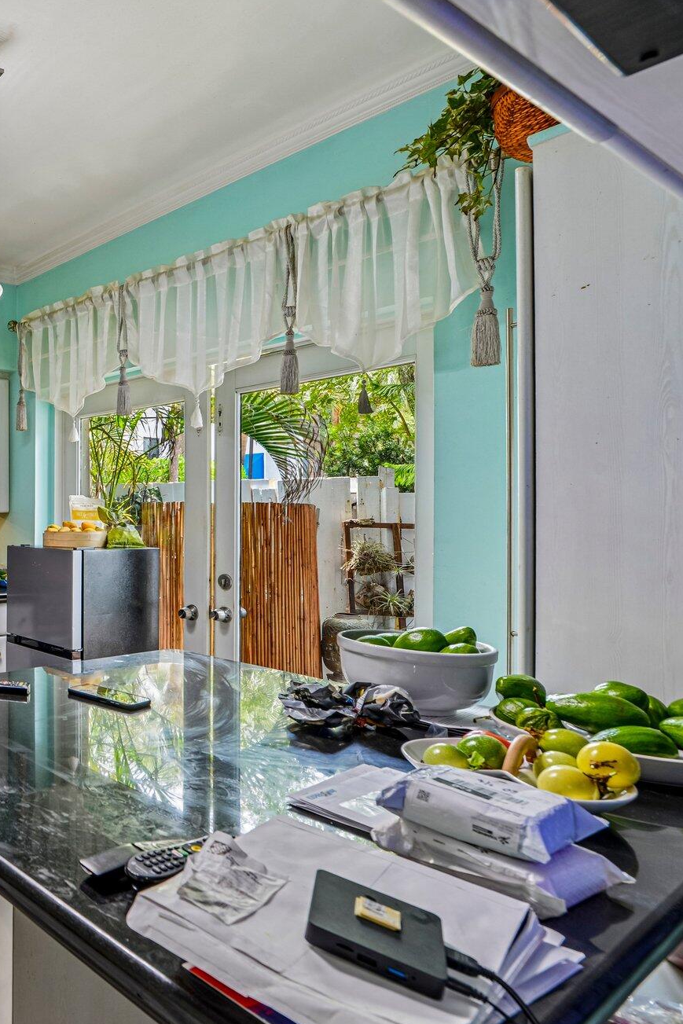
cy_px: 509
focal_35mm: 22
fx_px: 626
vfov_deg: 78.6
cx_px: -108
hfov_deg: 41.8
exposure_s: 1/5
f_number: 9
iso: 200
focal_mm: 14
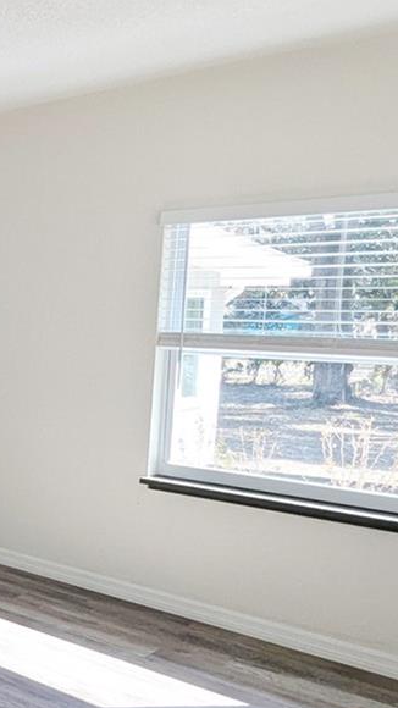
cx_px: -347
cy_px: 380
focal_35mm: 39
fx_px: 732
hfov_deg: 20.1
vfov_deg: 51.6
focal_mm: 1.95
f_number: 2.2
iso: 46
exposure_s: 1/126
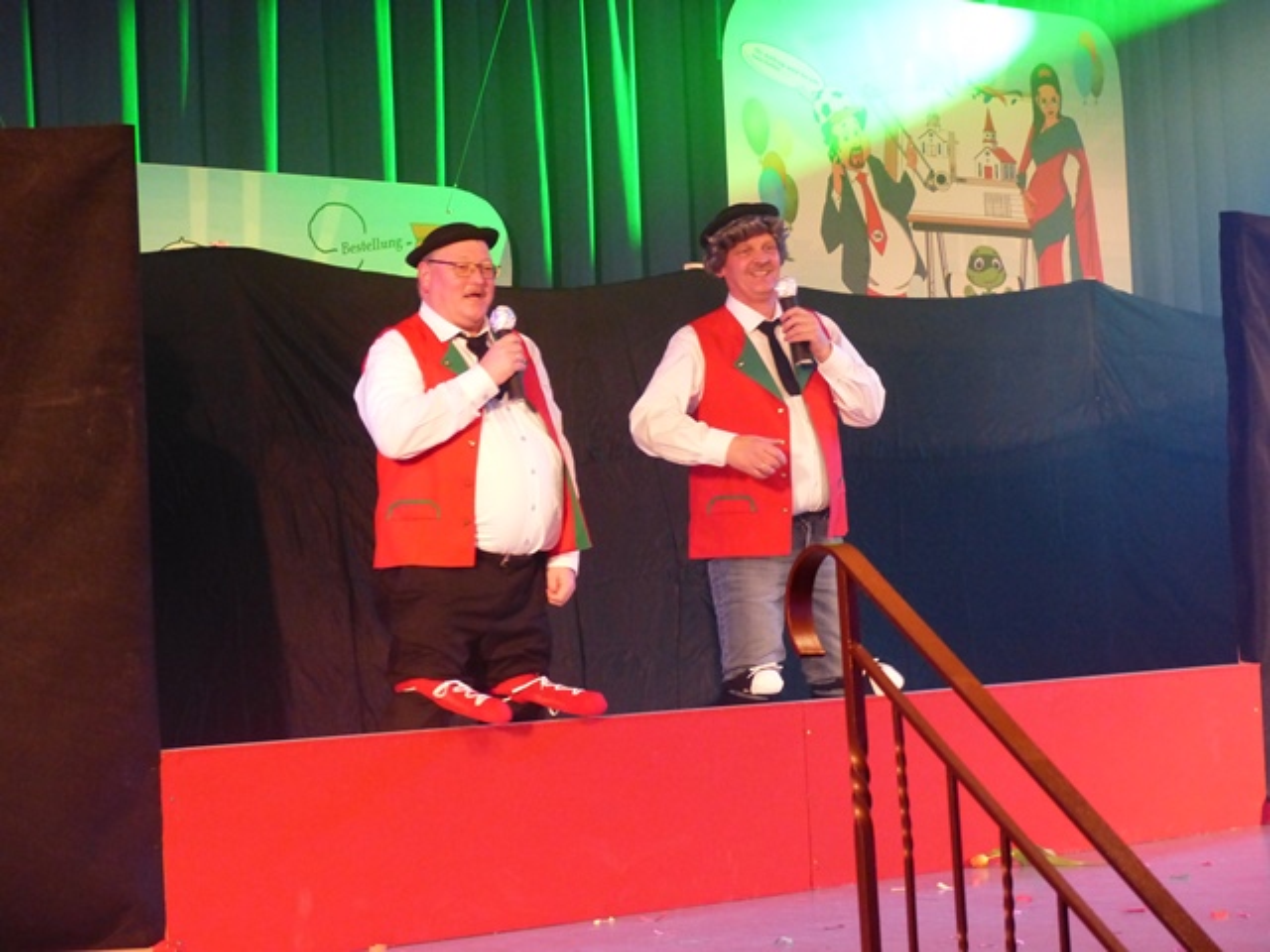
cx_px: 635
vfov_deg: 18.2
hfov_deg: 24.1
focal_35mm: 81
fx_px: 2972
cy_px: 476
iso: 800
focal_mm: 14.5
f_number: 2.8
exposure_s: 1/60
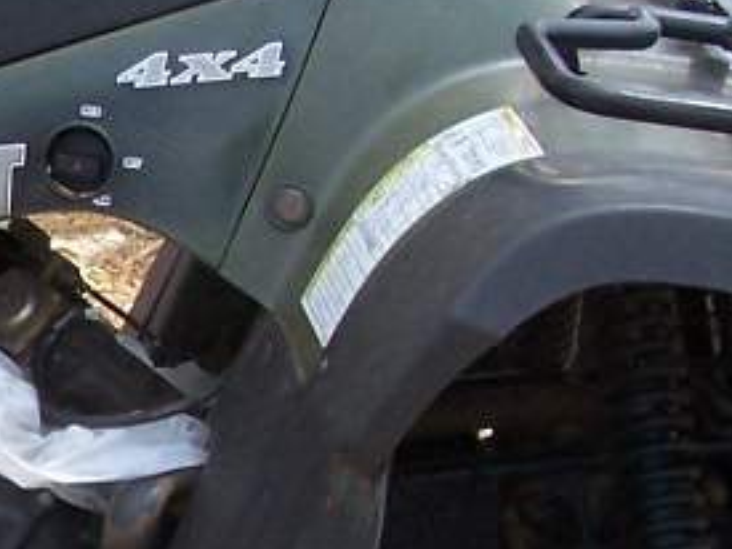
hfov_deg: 11.6
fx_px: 3509
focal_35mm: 166
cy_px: 522
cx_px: -205
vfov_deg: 8.9
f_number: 4
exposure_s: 1/350
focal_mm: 6.3
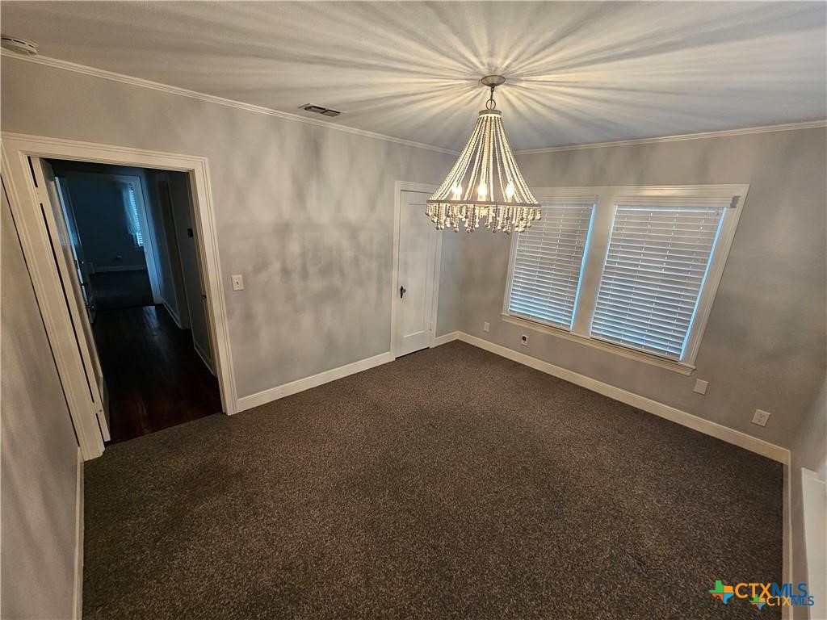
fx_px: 311
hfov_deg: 106.2
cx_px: 414
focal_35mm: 13
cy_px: 310
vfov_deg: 89.9
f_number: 2.2
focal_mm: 2.2
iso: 200
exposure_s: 1/60
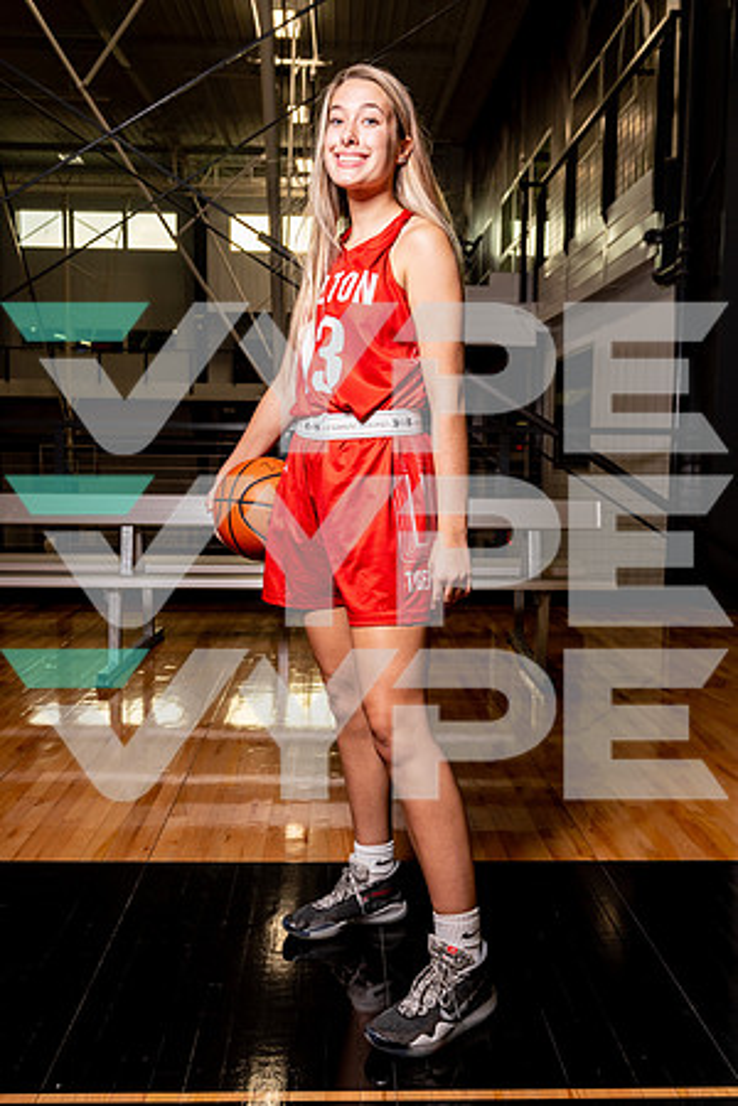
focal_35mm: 32
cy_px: 553
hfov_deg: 41.1
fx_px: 984
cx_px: 369
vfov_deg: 58.7
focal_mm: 32
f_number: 5.6
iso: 100
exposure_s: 1/125
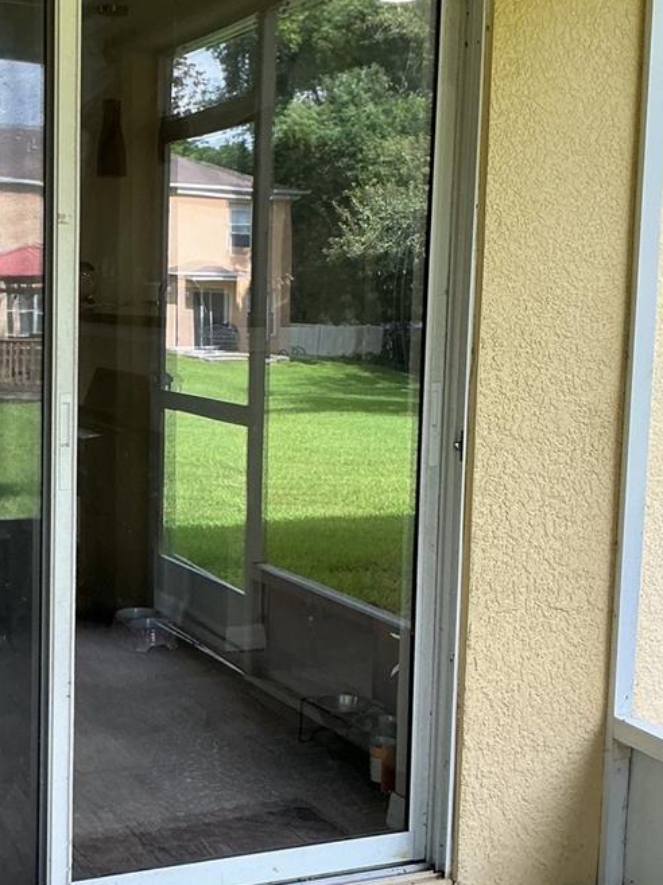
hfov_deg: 27.1
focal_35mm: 53
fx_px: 1355
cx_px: 159
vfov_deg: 36.2
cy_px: 435
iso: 50
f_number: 1.8
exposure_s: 1/120
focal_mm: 3
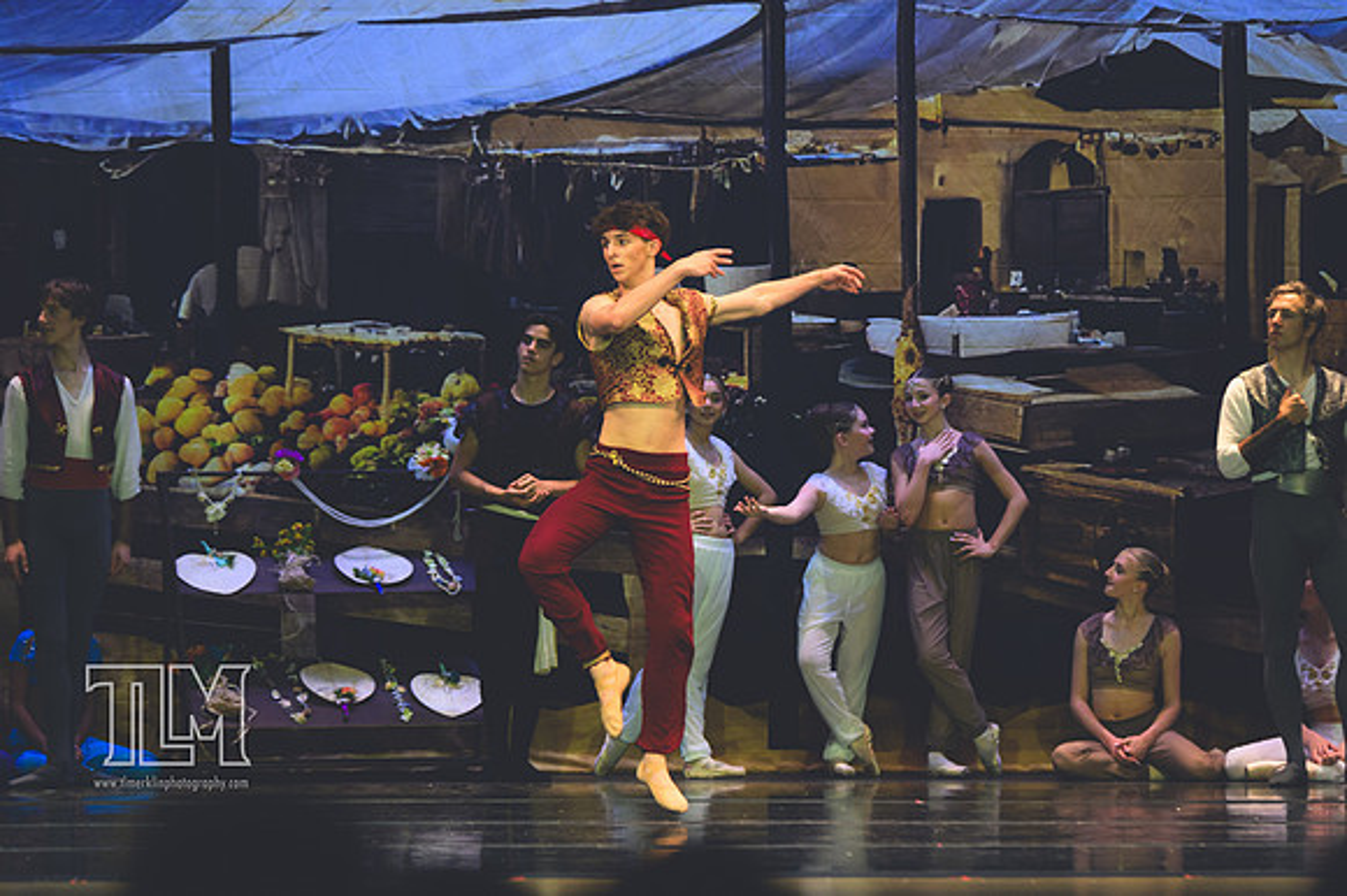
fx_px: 9236
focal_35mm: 247
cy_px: 448
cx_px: 674
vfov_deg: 5.6
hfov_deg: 8.3
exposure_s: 1/500
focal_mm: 165
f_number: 2.8
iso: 1400
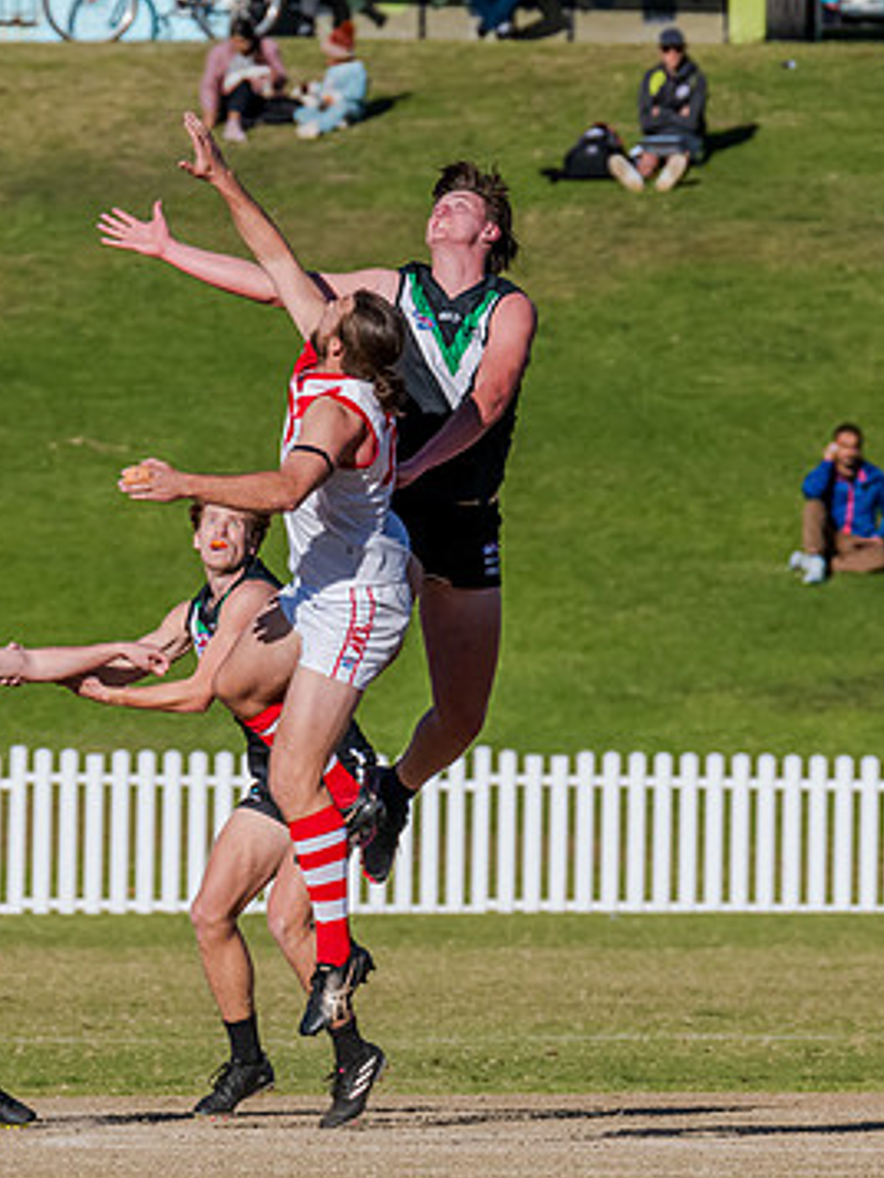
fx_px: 29129
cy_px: 761
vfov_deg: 2.3
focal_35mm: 856
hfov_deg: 1.7
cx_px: 508
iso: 800
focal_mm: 420
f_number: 10
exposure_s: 1/2000
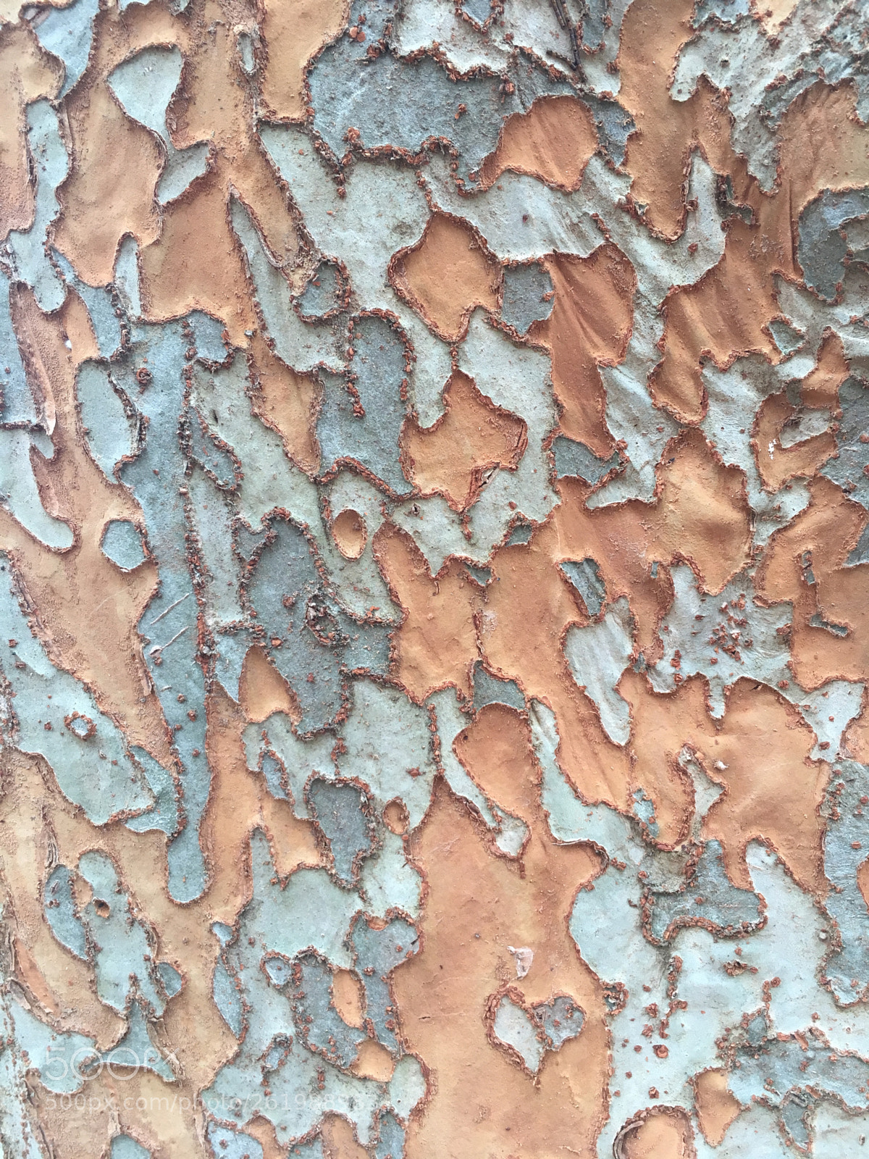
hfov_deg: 48.2
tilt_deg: +9.4
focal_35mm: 29
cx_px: 434
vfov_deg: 61.7
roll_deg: -4.1
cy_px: 580
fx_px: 971
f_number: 2.2
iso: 25
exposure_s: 1/30
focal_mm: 4.15
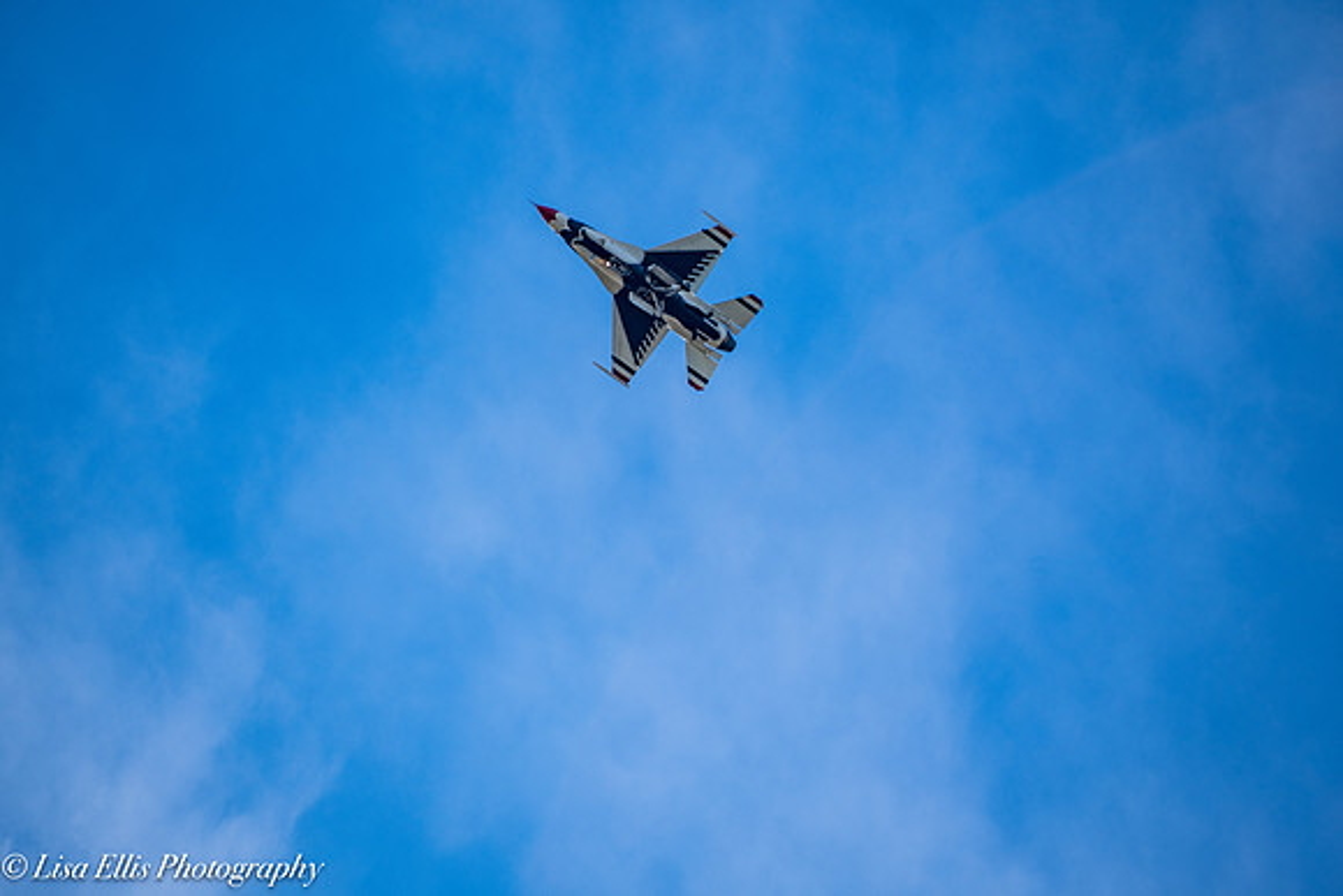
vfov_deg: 5.7
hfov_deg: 8.6
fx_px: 8955
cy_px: 448
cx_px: 672
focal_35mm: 240
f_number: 5
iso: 100
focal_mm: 200
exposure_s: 1/1250
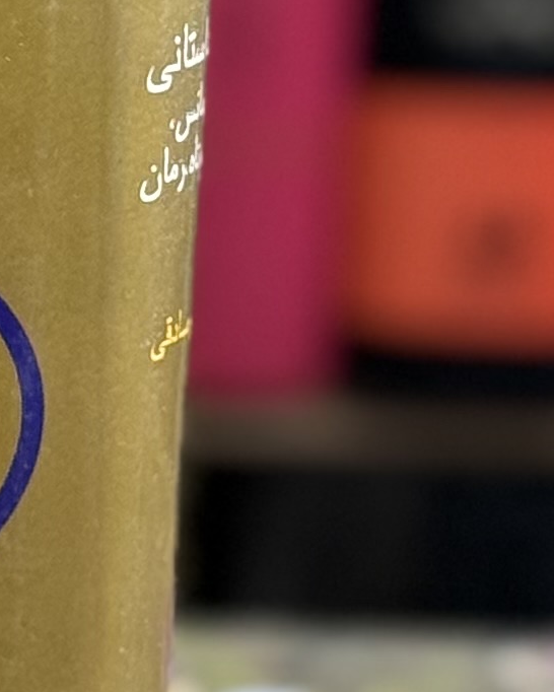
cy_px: 223
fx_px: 5675
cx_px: -396
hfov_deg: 5.5
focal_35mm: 277
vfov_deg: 7.0
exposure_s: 1/100
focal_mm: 6.76
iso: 160
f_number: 1.78
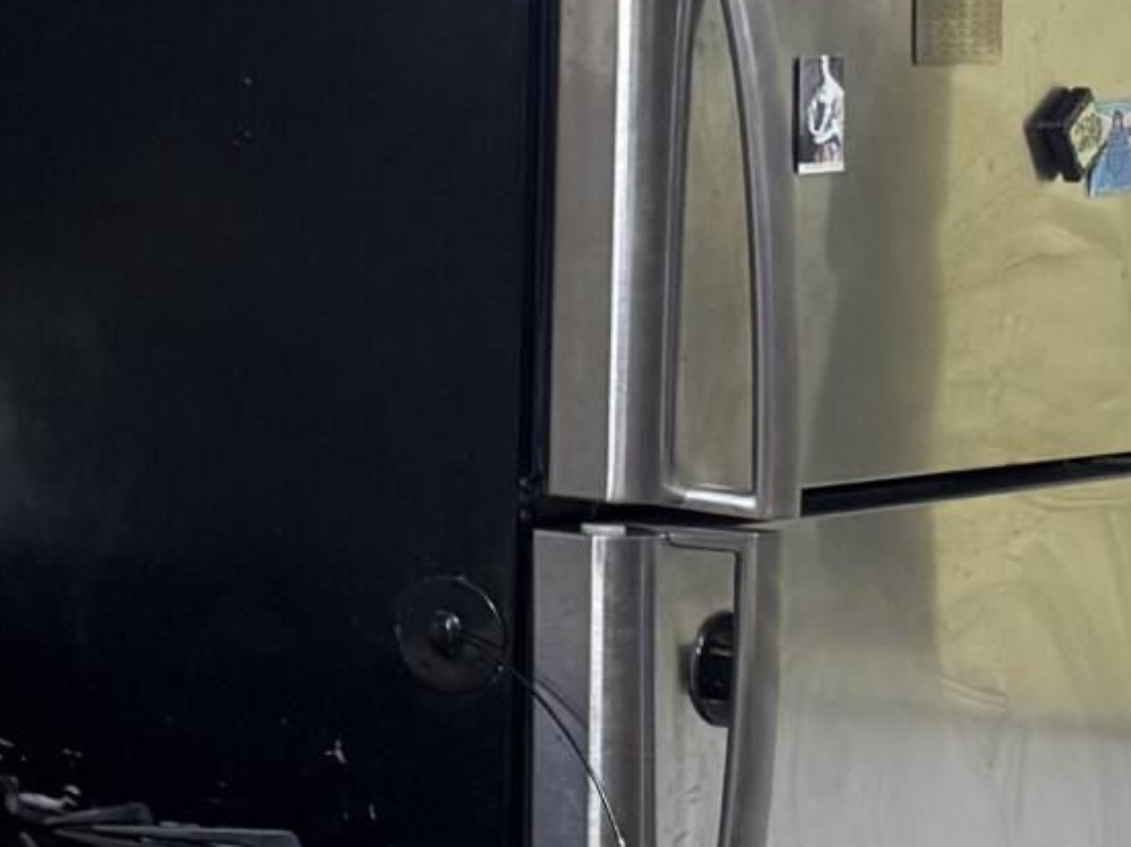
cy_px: 47
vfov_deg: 11.2
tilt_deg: -1.4
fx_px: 4278
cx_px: -1602
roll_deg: -0.9
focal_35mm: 131
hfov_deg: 12.0
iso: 160
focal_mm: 6.76
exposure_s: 1/120
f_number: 1.78
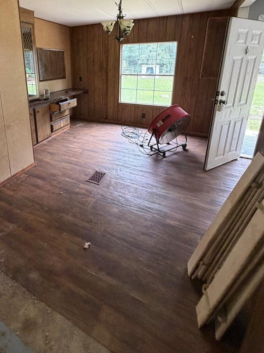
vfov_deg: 81.7
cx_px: 90
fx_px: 193
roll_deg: -0.6
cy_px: 116
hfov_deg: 67.0
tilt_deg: -15.5
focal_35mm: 19
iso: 320
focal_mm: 2.22
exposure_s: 1/77
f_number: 2.2
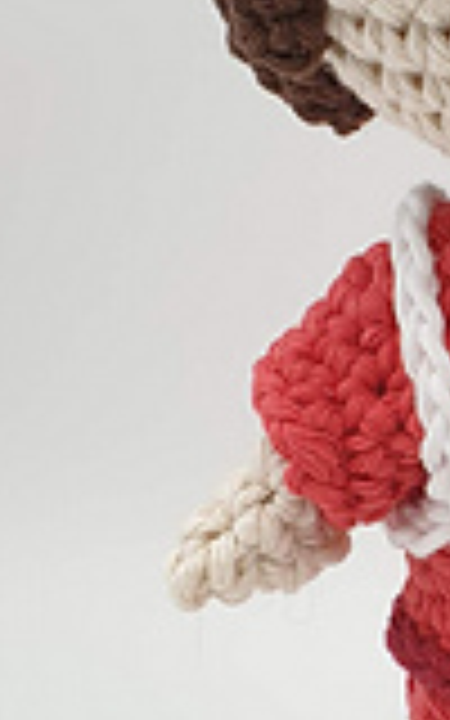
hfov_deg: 11.5
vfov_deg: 18.9
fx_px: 2158
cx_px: 657
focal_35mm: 110
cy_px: 310
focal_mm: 4.3
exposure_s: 1/206
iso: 50
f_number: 2.4
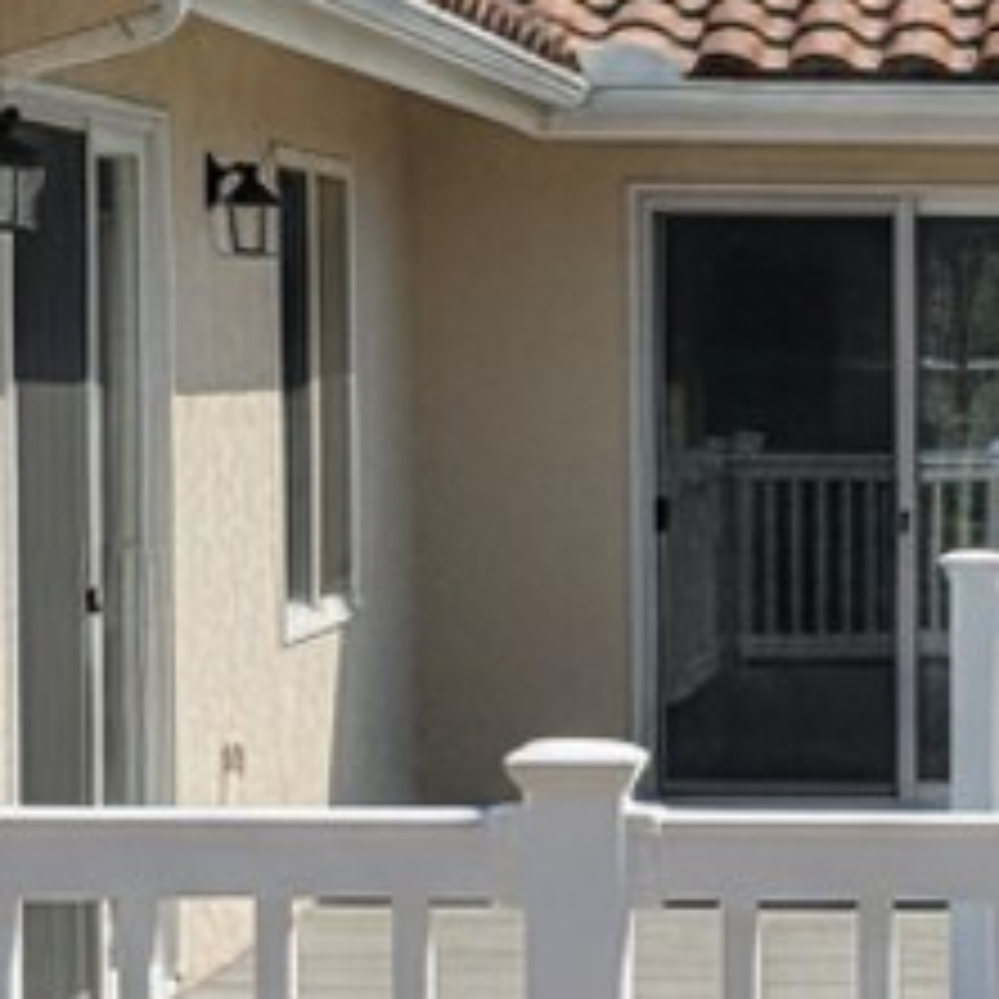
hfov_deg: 15.1
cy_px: 810
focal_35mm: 110
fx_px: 3592
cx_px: 1292
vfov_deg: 15.7
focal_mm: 6.4
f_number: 1.8
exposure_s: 1/186
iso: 444
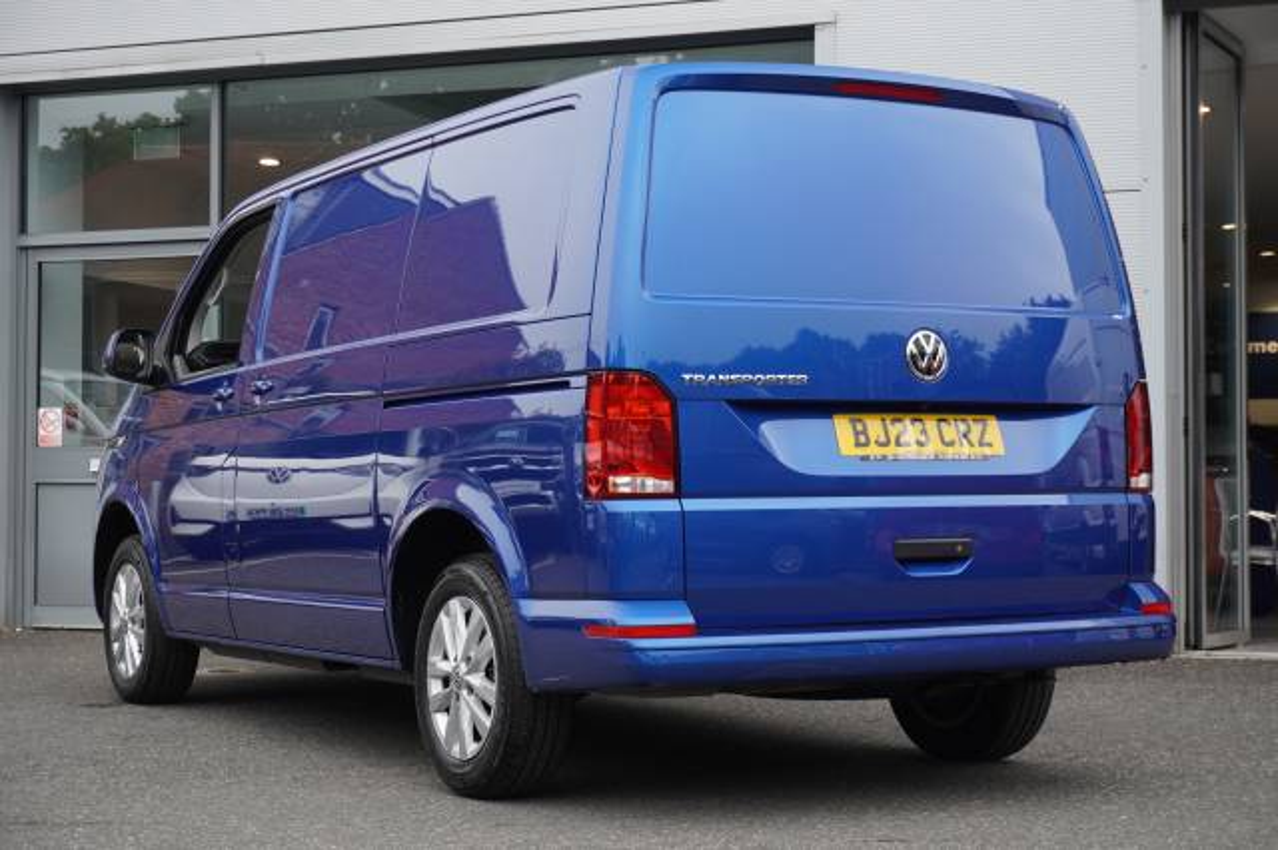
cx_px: 639
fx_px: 2182
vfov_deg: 22.1
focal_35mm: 62
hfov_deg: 32.6
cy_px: 425
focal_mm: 41
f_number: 5.6
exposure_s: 1/160
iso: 250
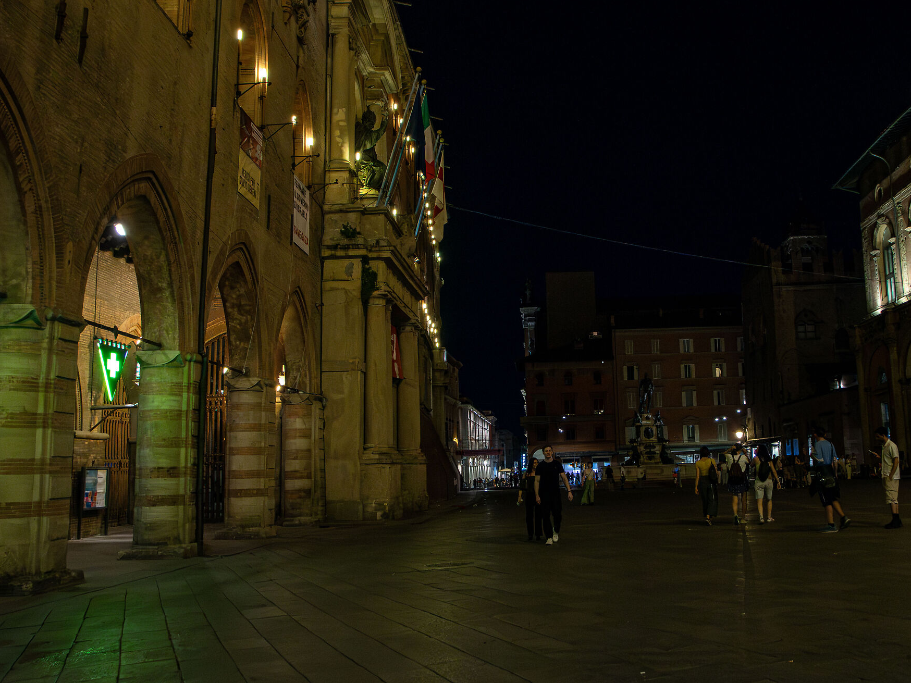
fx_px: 868
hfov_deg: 54.6
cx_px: 578
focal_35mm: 33
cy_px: 296
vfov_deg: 42.9
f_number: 4
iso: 8000
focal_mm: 17
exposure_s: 1/80
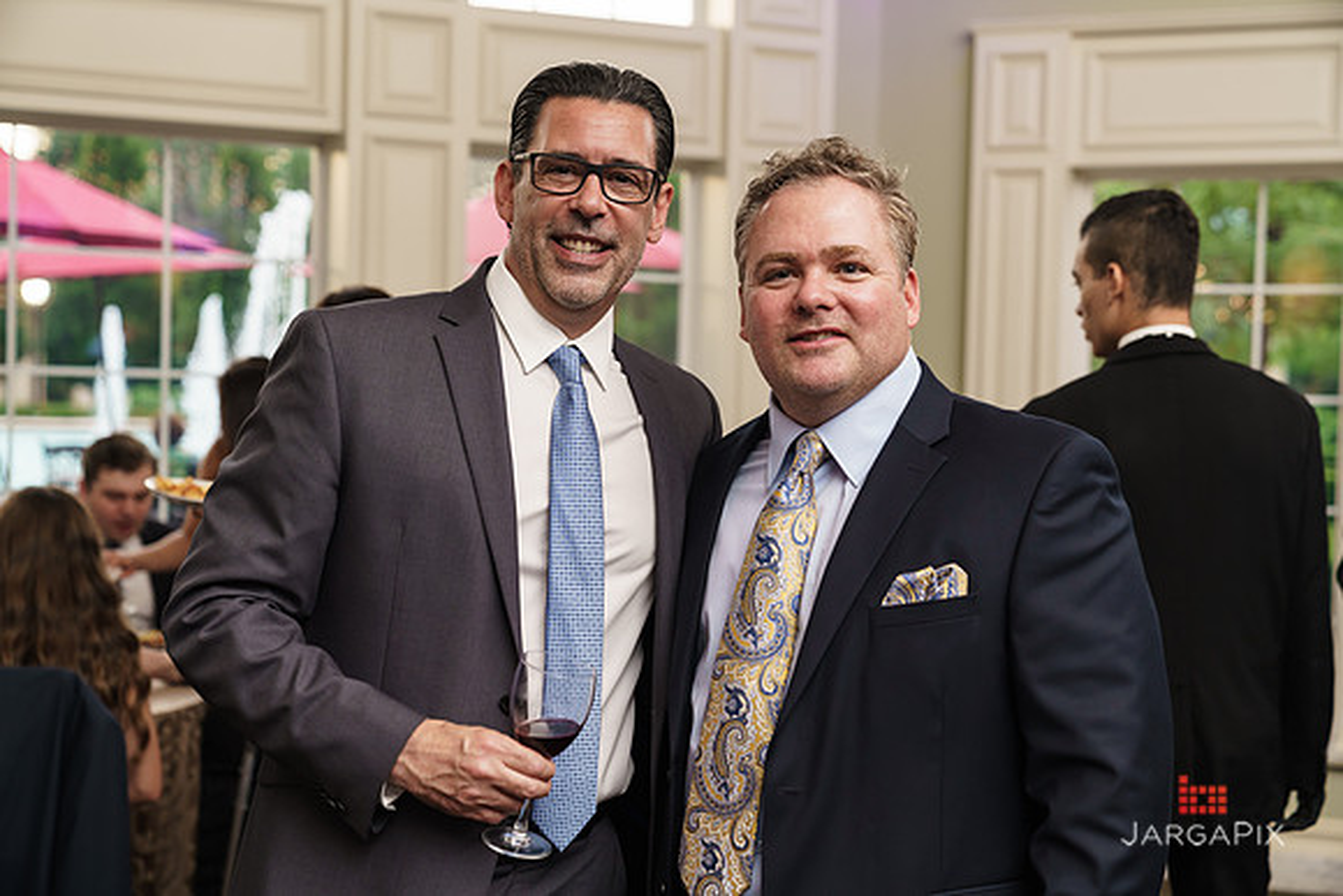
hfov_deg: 35.6
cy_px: 448
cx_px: 672
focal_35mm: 56
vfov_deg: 24.2
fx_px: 2090
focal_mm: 56
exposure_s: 1/160
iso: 640
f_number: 3.2
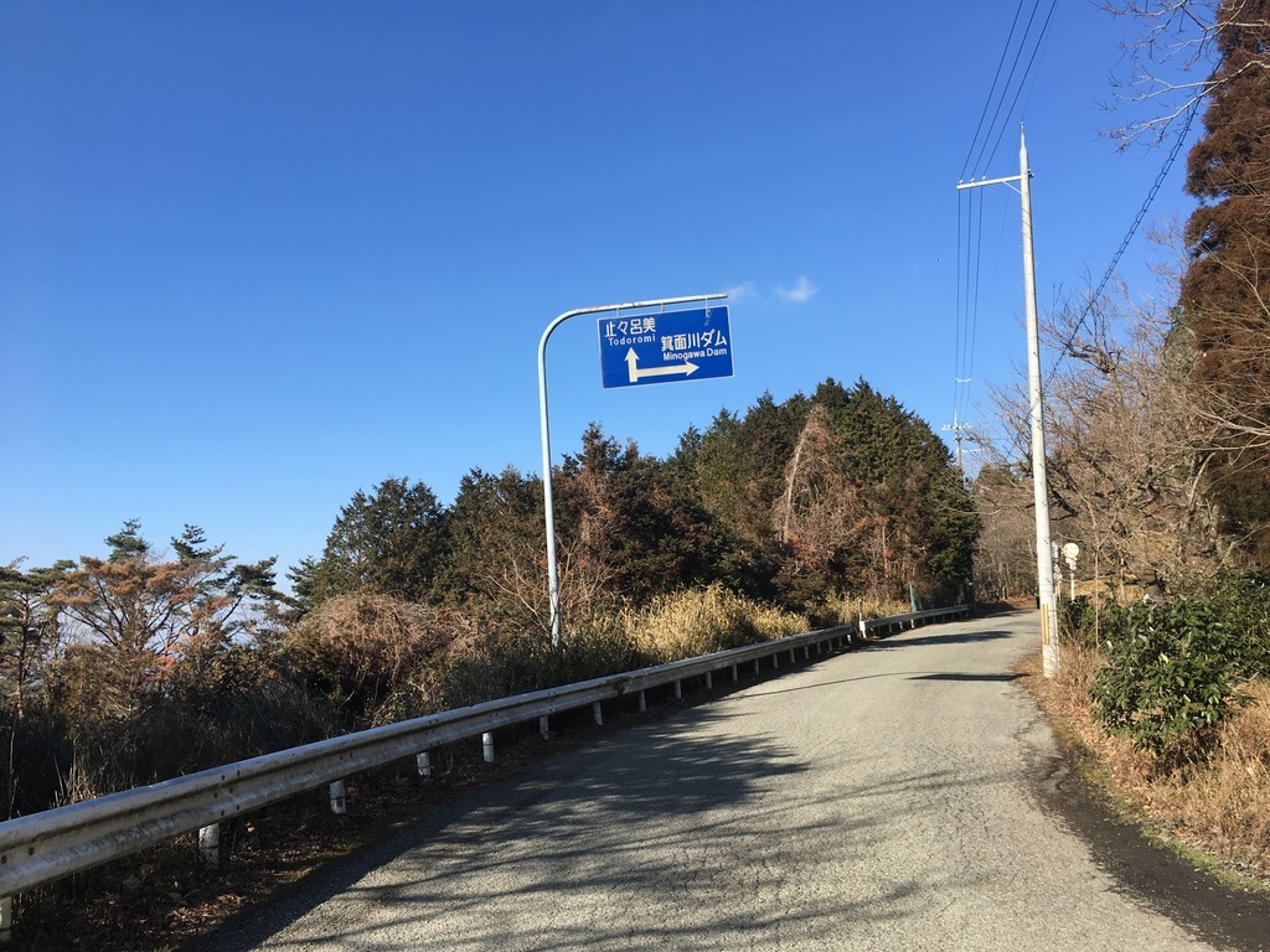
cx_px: 635
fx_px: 1064
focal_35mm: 29
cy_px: 476
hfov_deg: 61.7
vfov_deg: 48.2
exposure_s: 1/1012
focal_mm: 4.15
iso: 25
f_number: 2.2
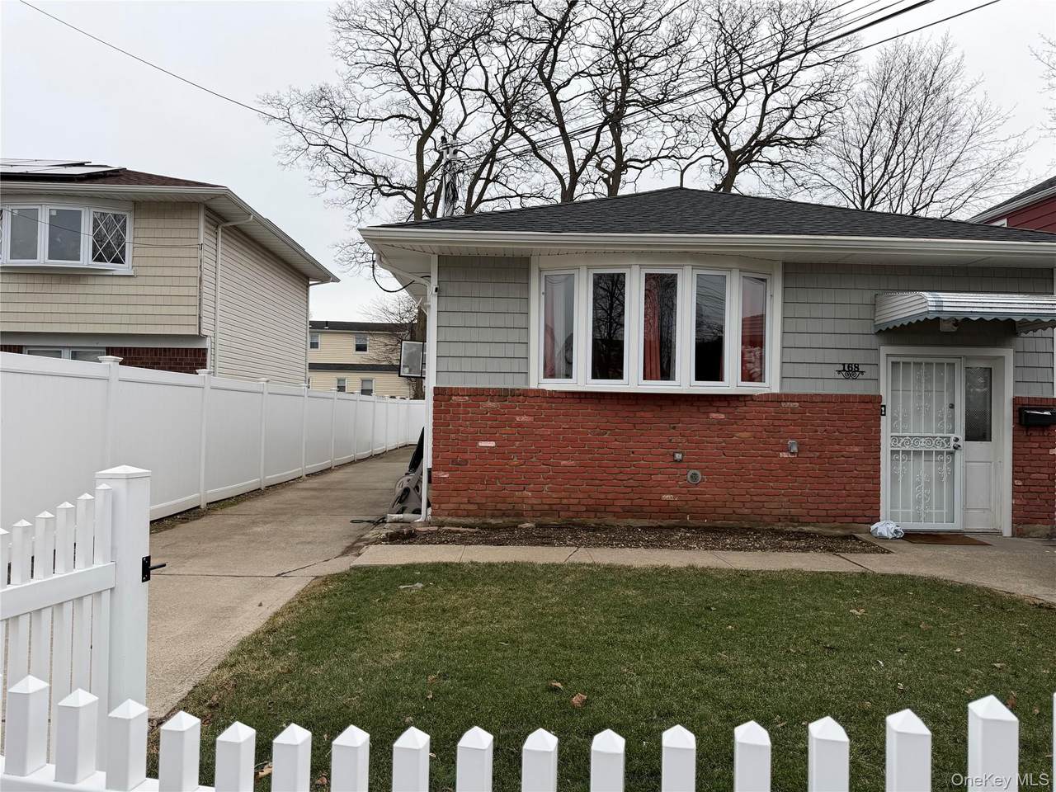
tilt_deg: +1.6
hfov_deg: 71.6
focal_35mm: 24
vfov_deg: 56.8
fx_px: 732
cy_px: 396
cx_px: 528
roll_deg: -0.4
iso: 80
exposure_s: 1/4167
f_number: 1.78
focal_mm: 6.76
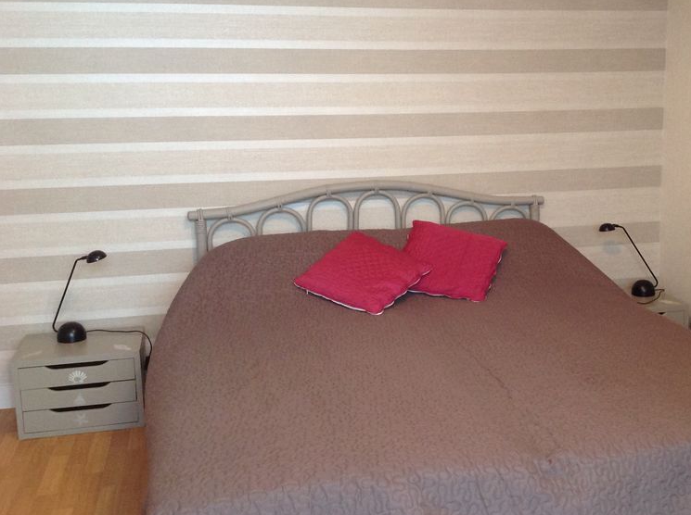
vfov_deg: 30.8
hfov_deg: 40.1
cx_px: 448
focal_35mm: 47
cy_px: 232
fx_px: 937
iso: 160
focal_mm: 4.28
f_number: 2.4
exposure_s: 1/15
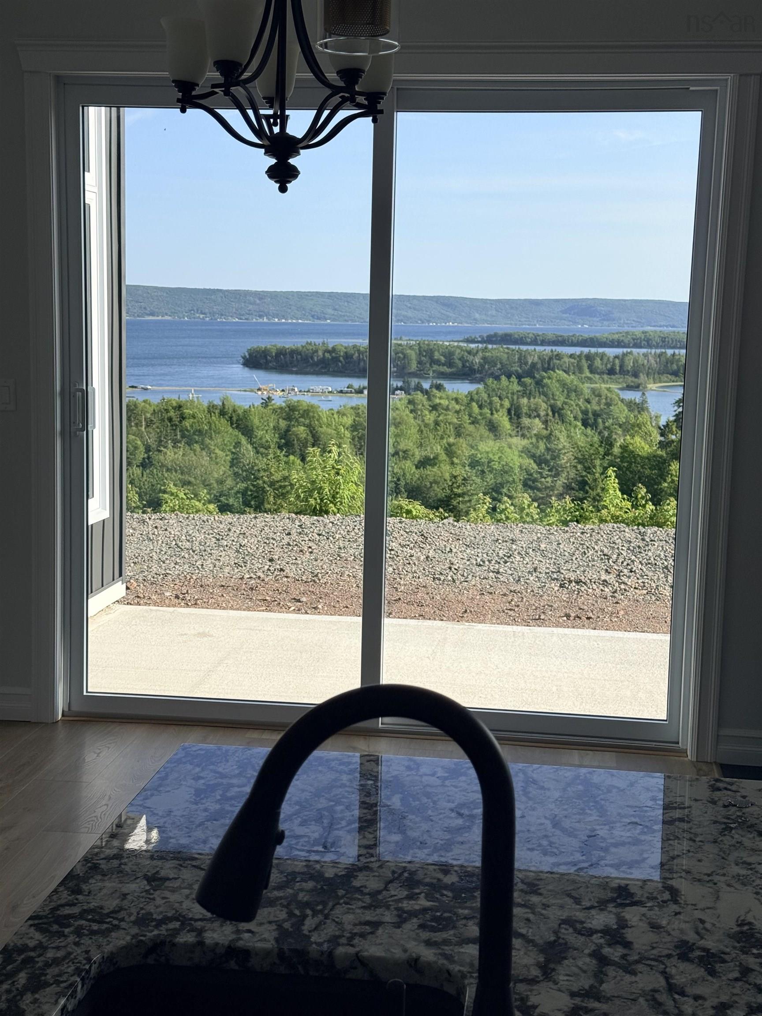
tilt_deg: -7.9
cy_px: 508
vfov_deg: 39.7
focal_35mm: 48
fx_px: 1409
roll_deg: -1.6
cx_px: 381
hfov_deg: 30.3
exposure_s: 1/2865
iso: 64
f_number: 1.78
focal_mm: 6.76
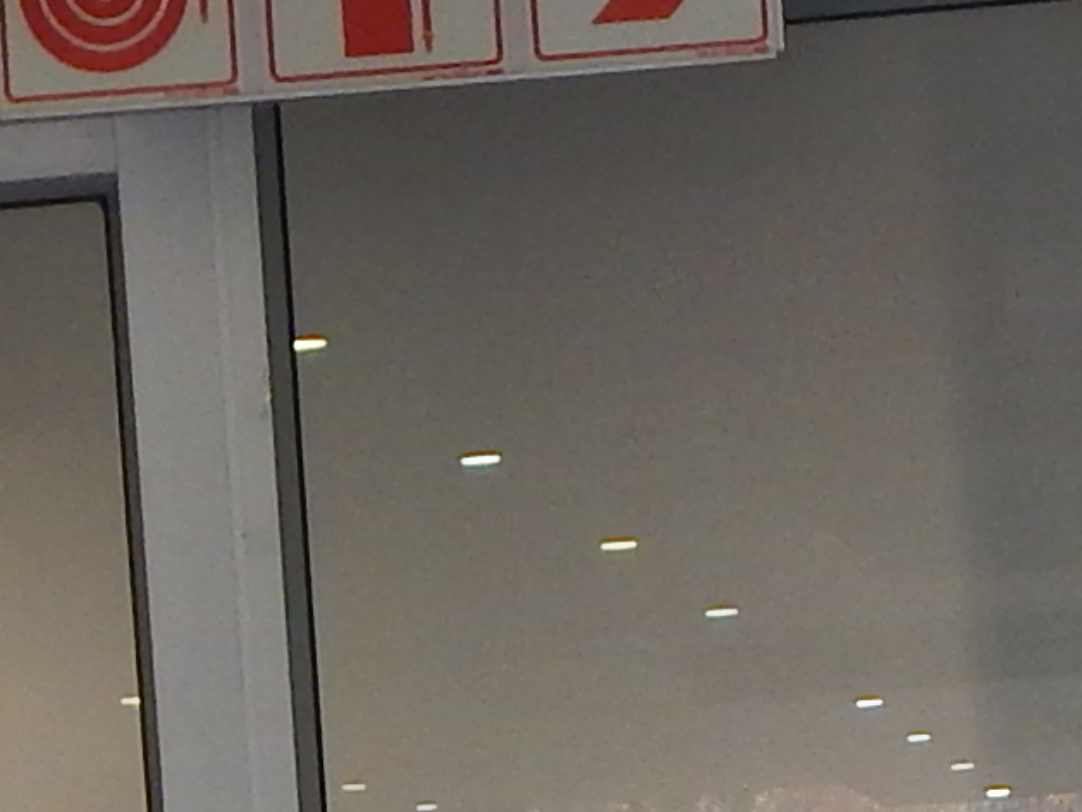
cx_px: 760
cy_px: 1080
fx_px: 7785
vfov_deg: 5.9
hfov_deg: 7.9
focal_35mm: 249
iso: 125
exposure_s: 1/30
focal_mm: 6.1
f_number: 3.3
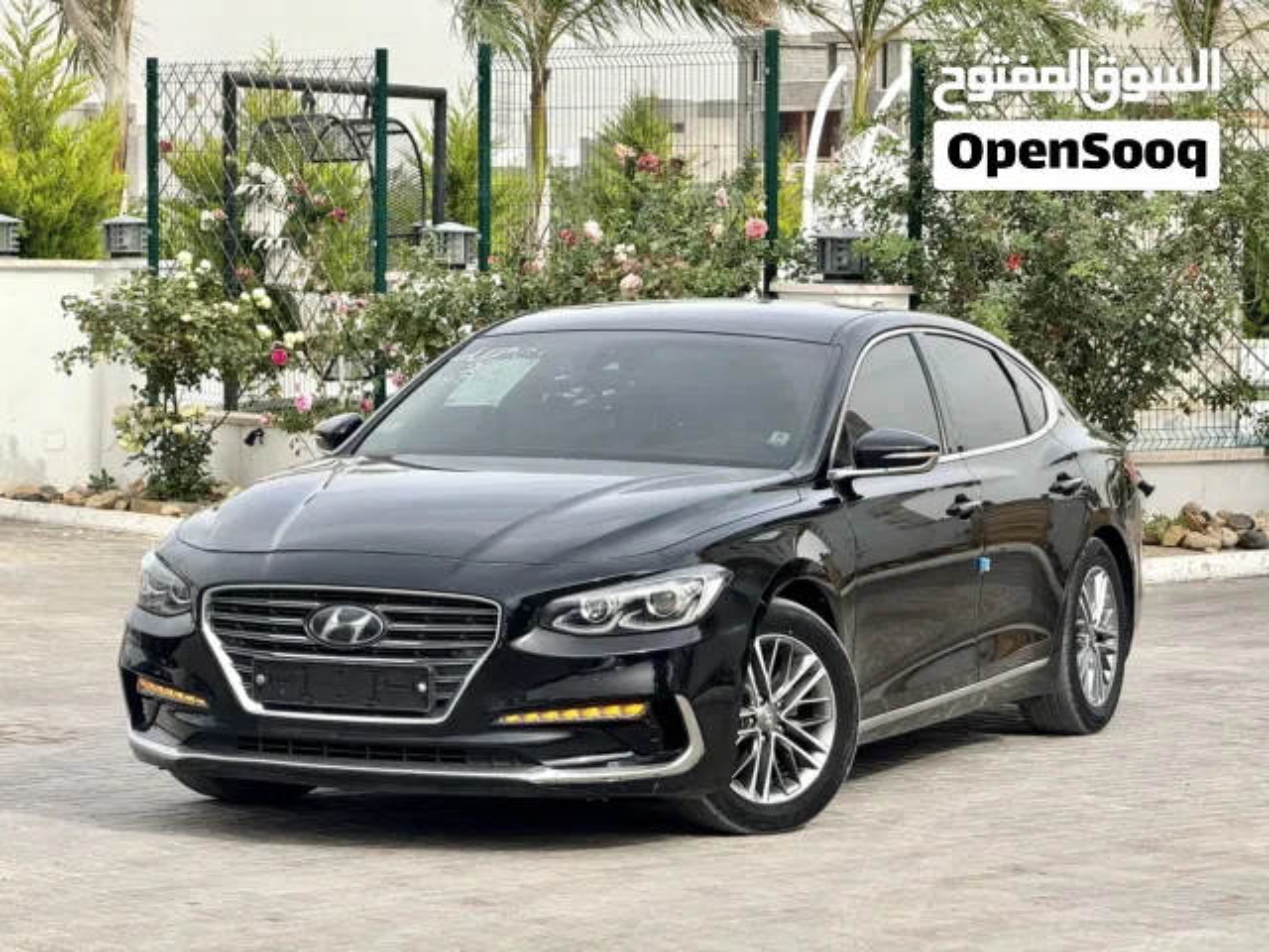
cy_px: 476
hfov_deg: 16.4
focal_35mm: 120
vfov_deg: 12.3
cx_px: 634
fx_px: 4399
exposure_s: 1/759
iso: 50
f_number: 2.8
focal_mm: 15.66
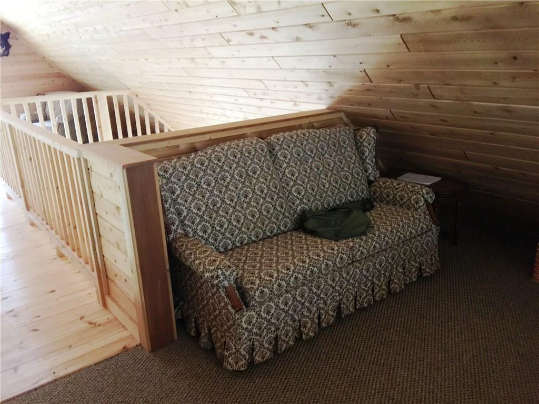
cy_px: 202
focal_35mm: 29
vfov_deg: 48.2
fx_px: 452
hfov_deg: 61.7
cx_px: 270
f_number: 2.2
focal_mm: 4.15
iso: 80
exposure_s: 1/4
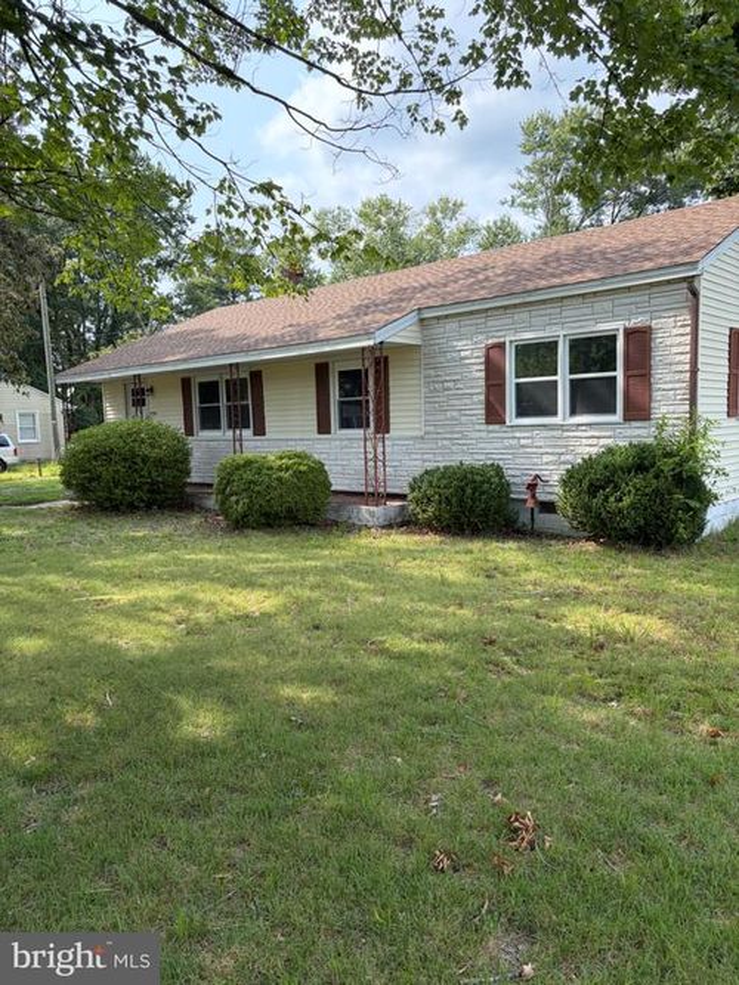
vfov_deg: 67.3
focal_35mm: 26
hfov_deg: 53.0
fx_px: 740
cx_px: 370
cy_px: 492
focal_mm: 5.96
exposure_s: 1/1393
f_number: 1.6
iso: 64
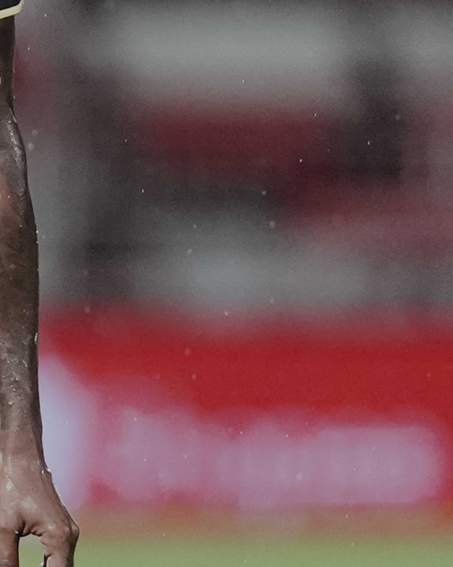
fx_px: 14512
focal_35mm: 866
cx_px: -269
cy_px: 19
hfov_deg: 1.8
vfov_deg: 2.2
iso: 4000
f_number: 2.8
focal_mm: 300
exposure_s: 1/1600
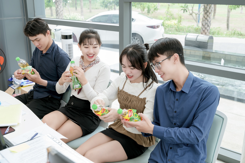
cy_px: 82
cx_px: 122
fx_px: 272
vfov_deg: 33.4
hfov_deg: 48.5
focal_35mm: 40
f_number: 5
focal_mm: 40
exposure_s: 1/160
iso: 800
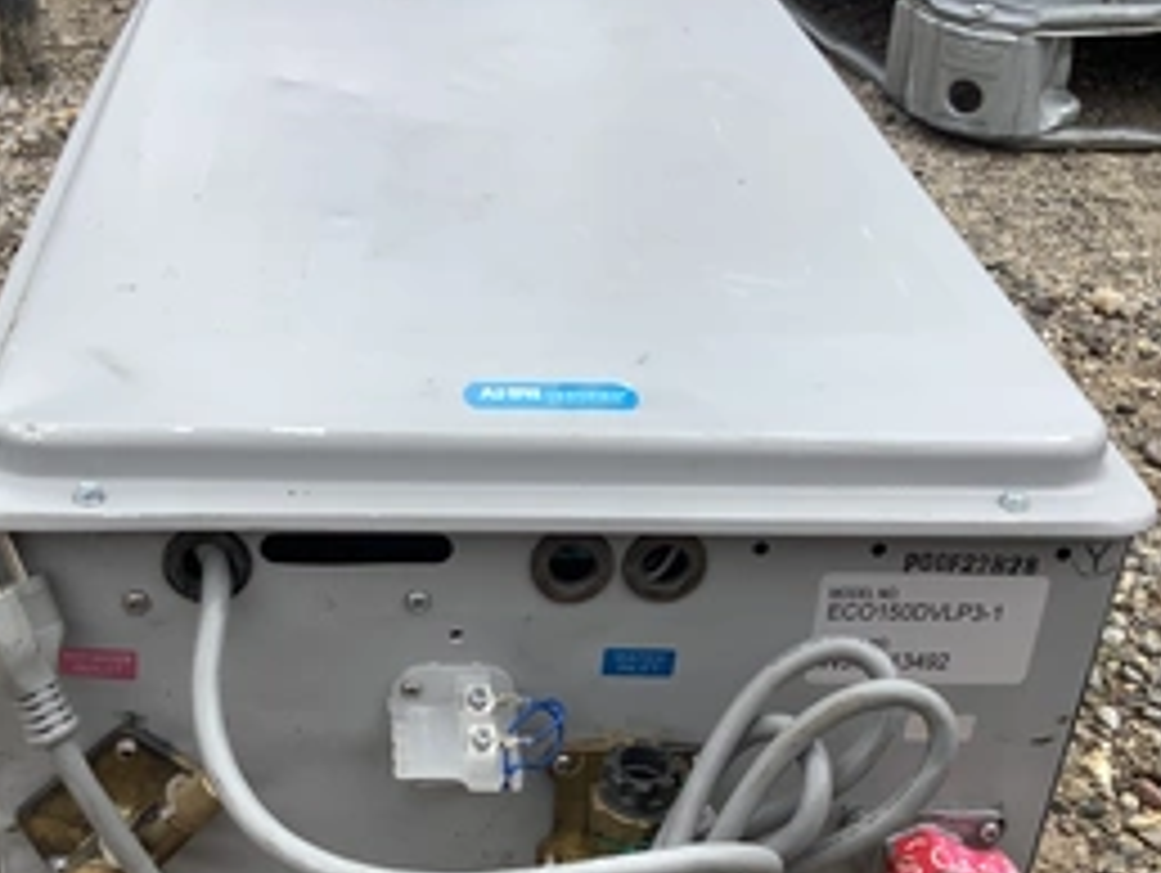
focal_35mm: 48
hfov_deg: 39.6
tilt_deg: -33.5
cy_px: 540
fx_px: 1611
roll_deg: -3.5
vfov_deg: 30.2
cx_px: 536
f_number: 2.4
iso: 25
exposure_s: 1/867
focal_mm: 3.3
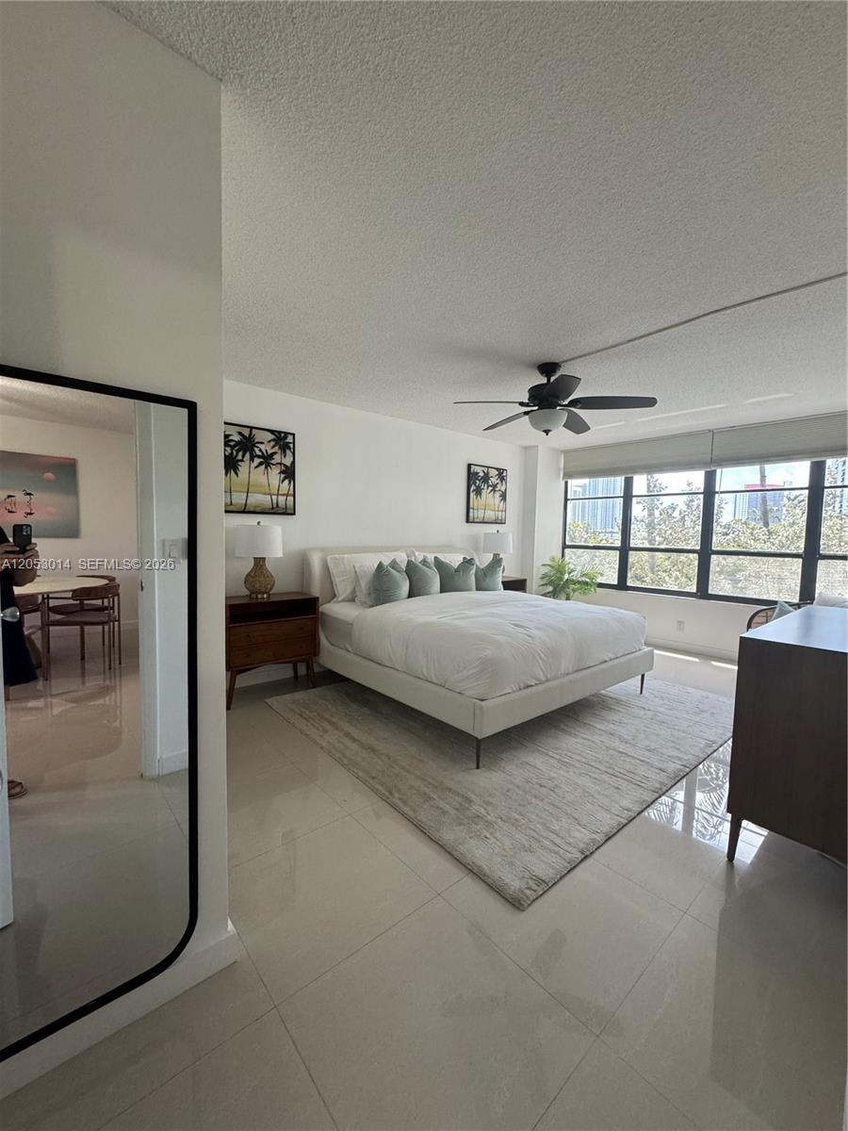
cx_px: 424
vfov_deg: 102.1
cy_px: 566
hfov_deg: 85.7
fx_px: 457
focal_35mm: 14
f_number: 2.2
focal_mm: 2.22
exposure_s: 1/99
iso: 250
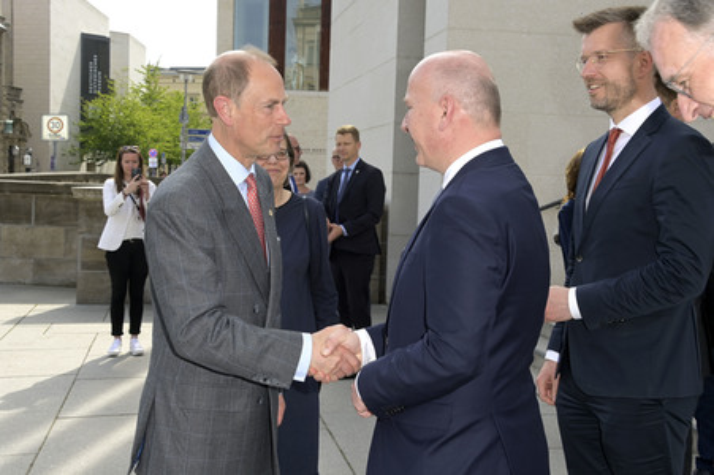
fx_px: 951
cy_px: 238
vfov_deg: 28.0
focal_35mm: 48
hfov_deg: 41.1
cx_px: 357
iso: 320
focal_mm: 48
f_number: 13
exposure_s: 1/125
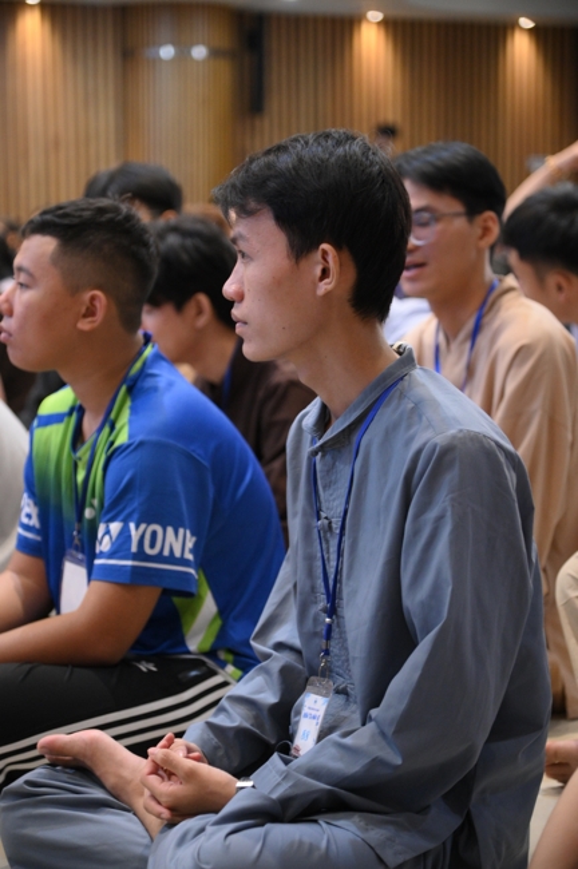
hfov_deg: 16.0
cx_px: 289
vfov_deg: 23.9
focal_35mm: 85
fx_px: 2051
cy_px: 434
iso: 5000
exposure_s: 1/100
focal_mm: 85
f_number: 4
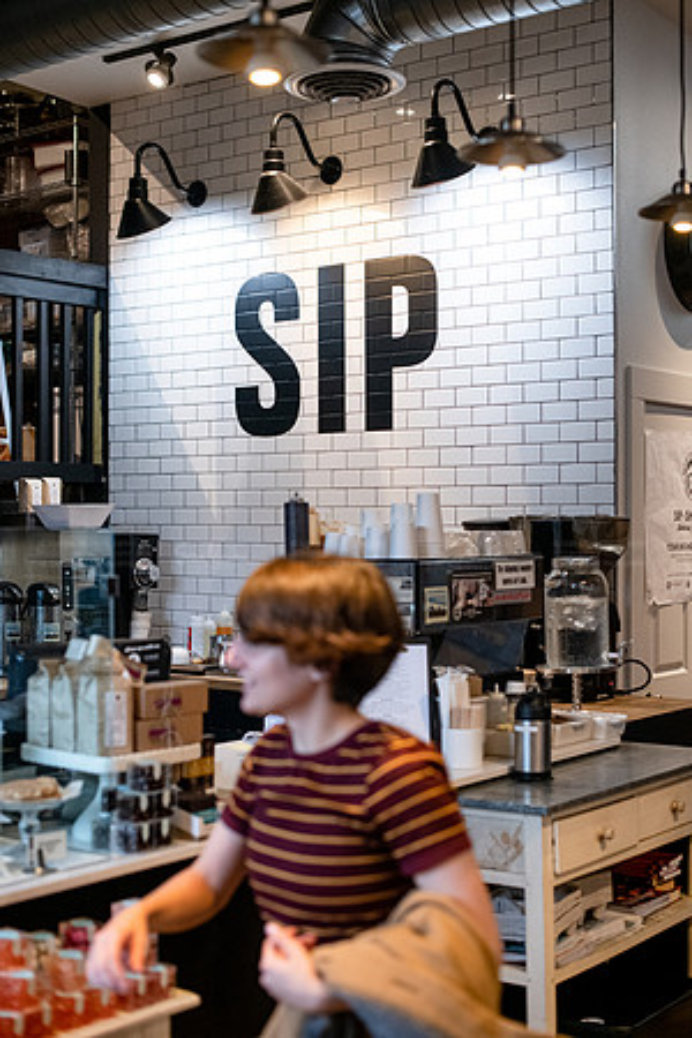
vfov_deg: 39.6
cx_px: 346
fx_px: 1442
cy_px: 519
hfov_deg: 27.0
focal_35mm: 50
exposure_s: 1/500
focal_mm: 50
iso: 2000
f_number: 2.8
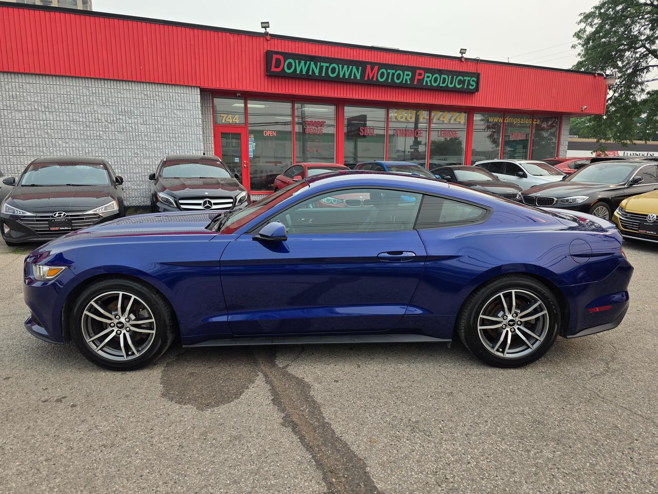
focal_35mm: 23
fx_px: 437
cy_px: 247
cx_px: 329
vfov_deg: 58.9
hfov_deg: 73.9
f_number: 1.7
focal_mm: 6.3
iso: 80
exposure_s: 1/2715
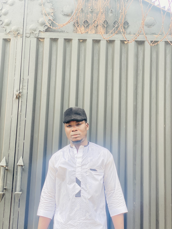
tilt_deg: +13.2
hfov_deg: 28.0
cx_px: 86
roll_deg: -3.3
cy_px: 114
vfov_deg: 36.8
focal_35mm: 52
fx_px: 345
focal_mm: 6
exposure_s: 1/129
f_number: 2
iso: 20
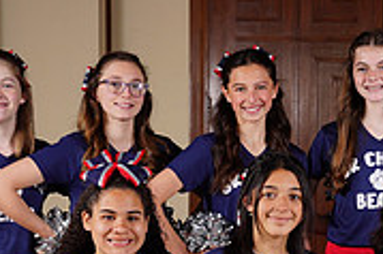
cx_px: 327
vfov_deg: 9.0
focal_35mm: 149
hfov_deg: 13.7
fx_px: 1584
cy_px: 355
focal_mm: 46
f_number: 6.3
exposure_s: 1/200
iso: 200
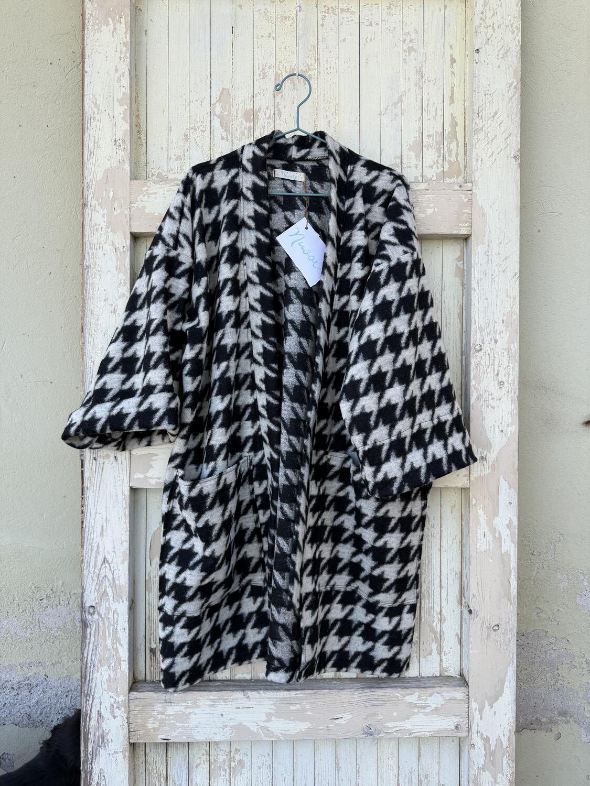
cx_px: 295
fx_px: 545
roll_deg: +1.6
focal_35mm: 24
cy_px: 393
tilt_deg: -4.7
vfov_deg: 71.6
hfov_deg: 56.8
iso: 80
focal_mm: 6.76
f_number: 1.78
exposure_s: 1/448
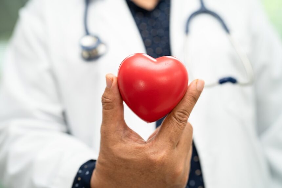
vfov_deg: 27.0
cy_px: 94
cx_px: 141
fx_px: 392
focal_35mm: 50
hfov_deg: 39.6
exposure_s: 1/60
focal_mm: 50
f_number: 2.5
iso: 100
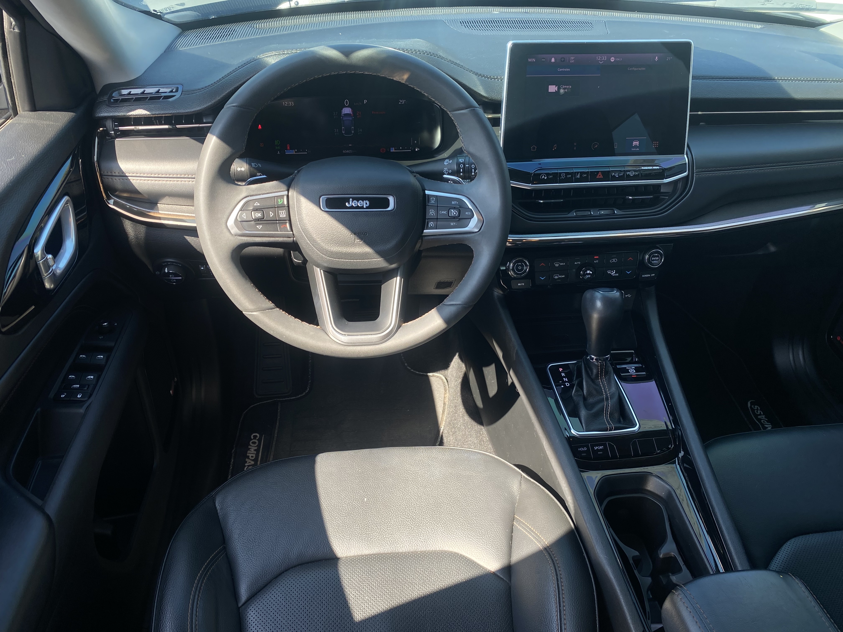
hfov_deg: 67.3
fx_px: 633
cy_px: 316
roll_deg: -2.5
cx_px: 422
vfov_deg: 53.1
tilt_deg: -38.4
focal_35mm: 26
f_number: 1.8
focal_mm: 4.25
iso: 32
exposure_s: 1/179
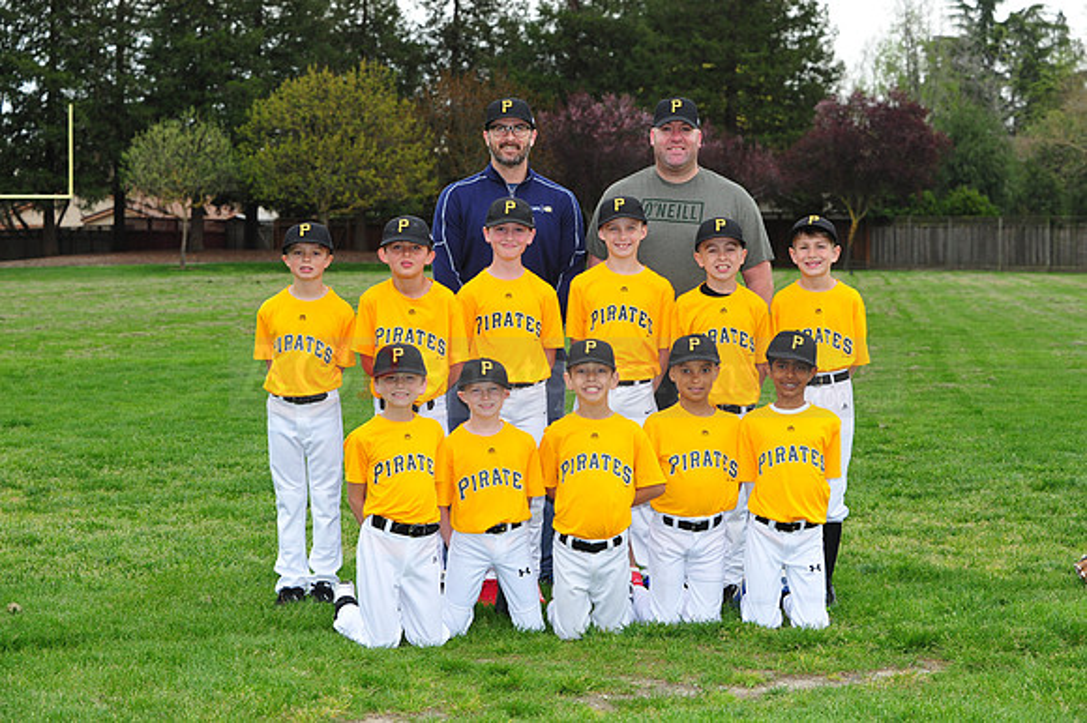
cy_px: 362
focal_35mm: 92
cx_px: 544
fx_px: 2776
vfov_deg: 14.8
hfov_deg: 22.2
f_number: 8
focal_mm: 92
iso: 400
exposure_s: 1/250
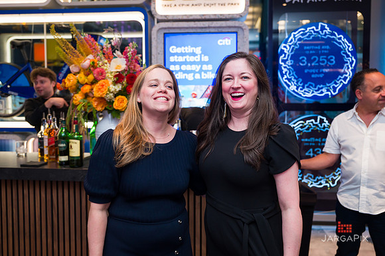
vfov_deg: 37.7
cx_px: 193
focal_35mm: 35
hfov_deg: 54.4
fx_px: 375
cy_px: 116
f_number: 3.2
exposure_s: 1/160
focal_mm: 30.5
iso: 800
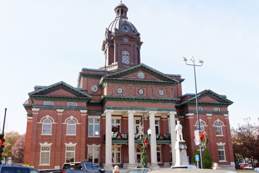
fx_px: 252
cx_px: 130
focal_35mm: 35
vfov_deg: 37.9
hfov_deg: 54.4
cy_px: 86
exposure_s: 1/2000
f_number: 8
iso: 2000
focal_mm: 35
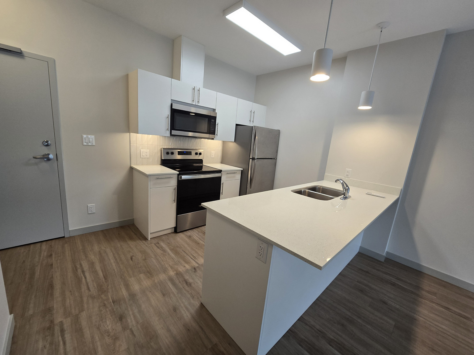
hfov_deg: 106.2
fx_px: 178
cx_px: 237
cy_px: 178
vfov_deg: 89.9
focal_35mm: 13
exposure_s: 1/60
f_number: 2.2
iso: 80
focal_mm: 2.2
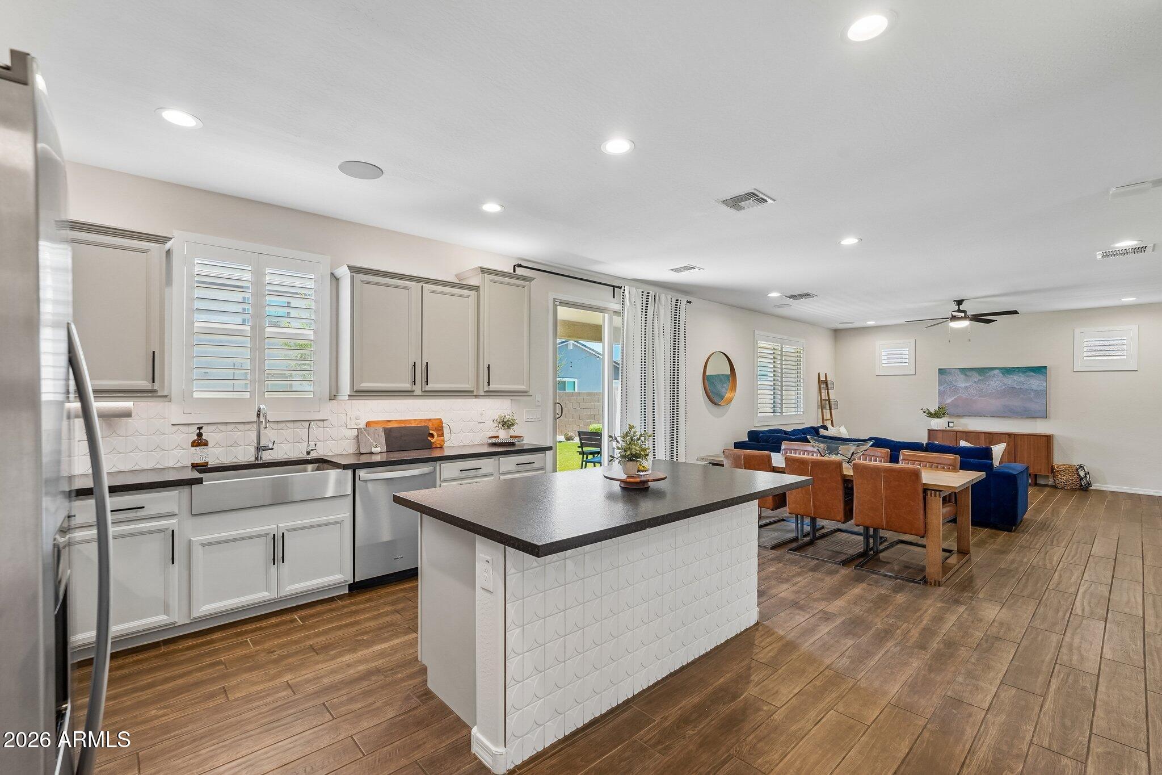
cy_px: 388
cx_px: 581
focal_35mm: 16
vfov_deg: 73.7
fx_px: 516
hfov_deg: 96.7
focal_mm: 16
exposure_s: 1/25
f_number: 8
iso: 400
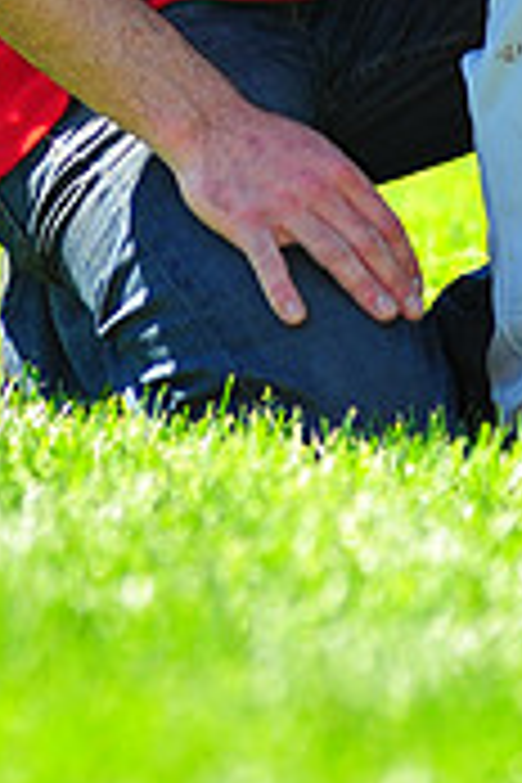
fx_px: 13071
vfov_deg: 3.4
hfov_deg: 2.3
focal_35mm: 601
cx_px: 342
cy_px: -356
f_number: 4.5
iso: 200
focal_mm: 180
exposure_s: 1/500
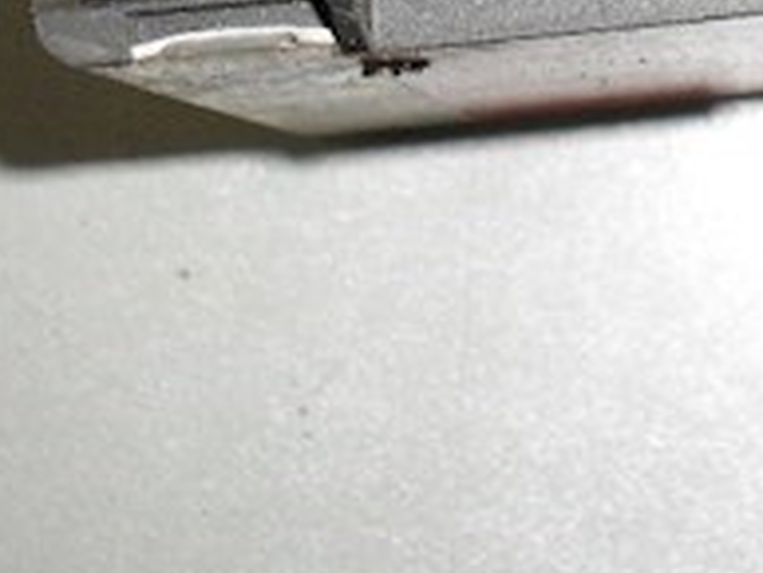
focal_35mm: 116
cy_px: -221
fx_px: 2558
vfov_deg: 12.3
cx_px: 897
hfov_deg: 16.3
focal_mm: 6.3
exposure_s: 1/45
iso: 200
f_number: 3.2
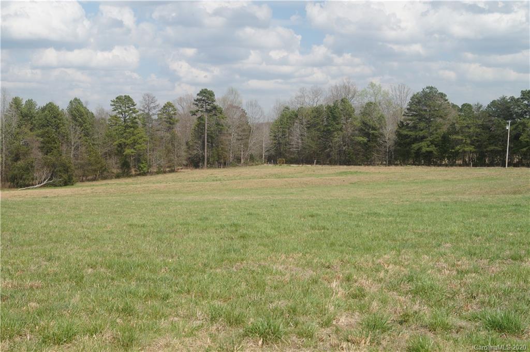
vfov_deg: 29.8
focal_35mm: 45
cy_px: 176
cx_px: 265
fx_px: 662
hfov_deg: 43.7
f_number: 8
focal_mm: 30
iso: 100
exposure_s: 1/100
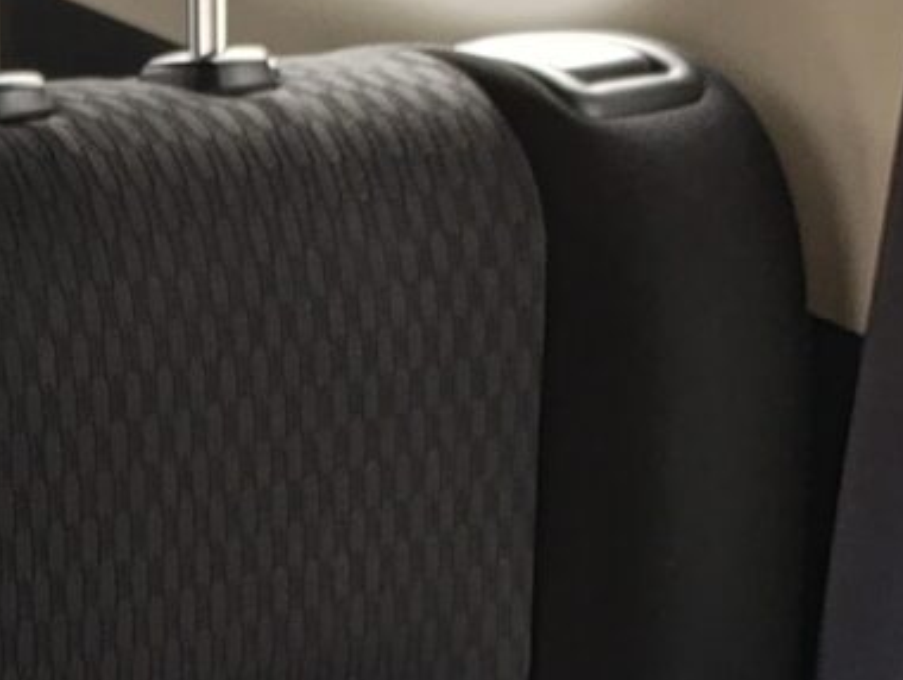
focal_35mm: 155
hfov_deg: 12.0
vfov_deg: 8.0
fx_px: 4048
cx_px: -532
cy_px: 2154
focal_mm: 6.14
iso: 320
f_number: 1.6
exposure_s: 1/100
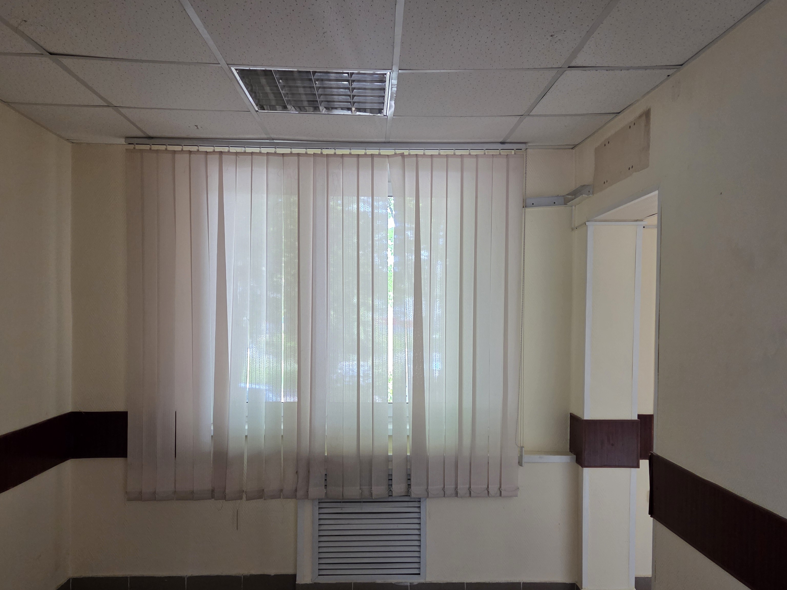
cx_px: 390
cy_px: 338
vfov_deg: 46.7
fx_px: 682
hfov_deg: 60.0
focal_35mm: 30
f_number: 1.8
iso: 500
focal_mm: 5.4
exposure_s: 1/100
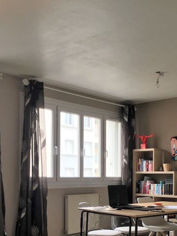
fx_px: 334
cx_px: 64
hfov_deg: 29.5
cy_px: 178
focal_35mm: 49
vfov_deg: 37.9
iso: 32
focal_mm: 4.15
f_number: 2.2
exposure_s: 1/100
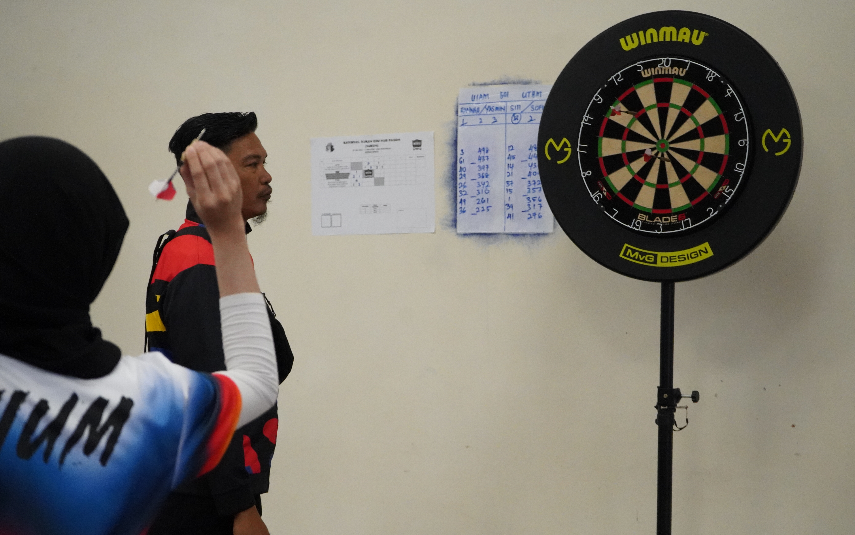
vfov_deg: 18.9
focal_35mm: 69
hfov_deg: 29.8
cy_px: 302
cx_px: 420
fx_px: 1608
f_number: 5.6
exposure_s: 1/1600
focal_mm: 63
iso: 12800
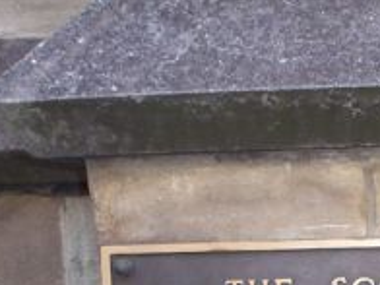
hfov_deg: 19.2
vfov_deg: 14.6
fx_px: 1065
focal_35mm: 97
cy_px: 364
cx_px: 442
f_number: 4.5
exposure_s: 1/60
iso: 140
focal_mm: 4.99
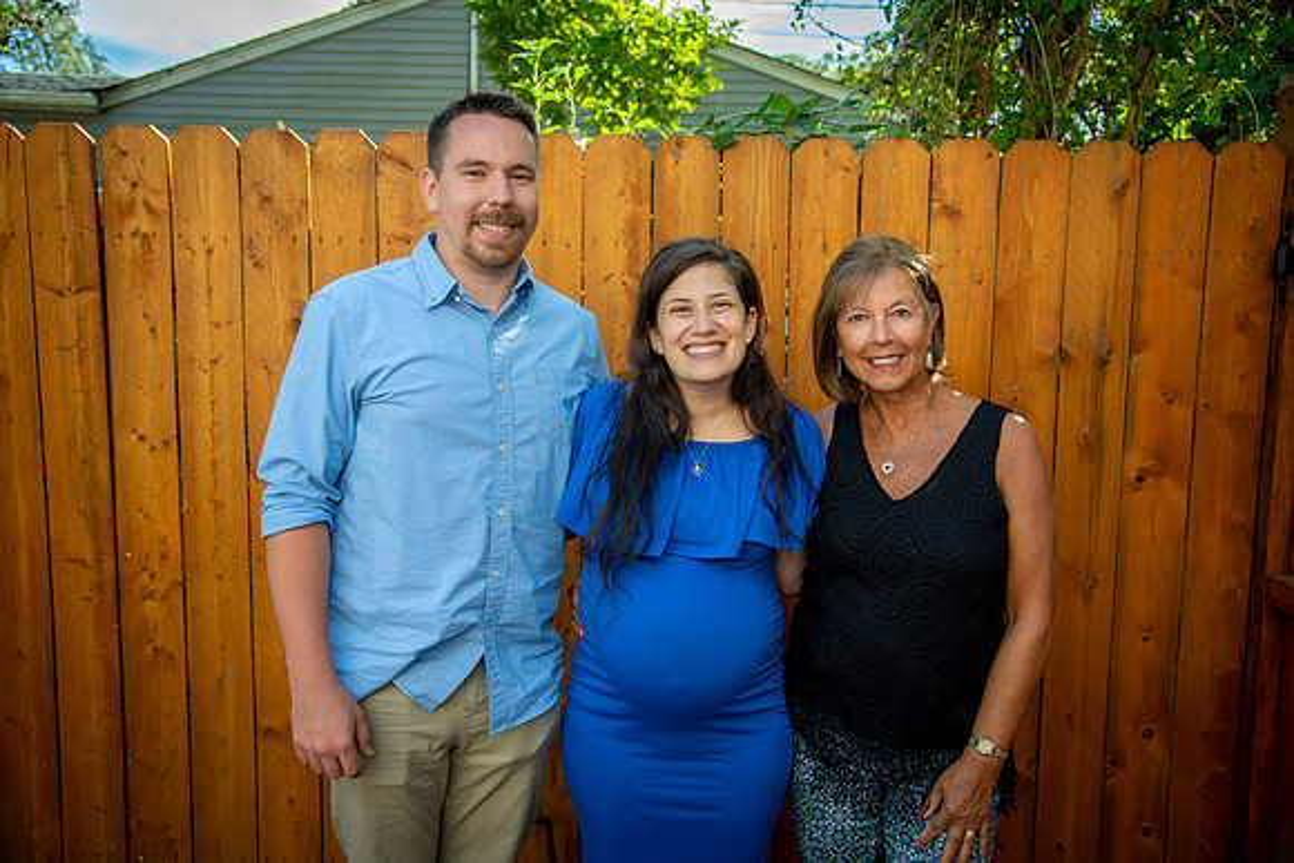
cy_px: 432
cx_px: 647
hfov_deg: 58.7
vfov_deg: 41.1
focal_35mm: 32
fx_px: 1150
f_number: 4
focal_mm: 32
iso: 125
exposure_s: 1/320
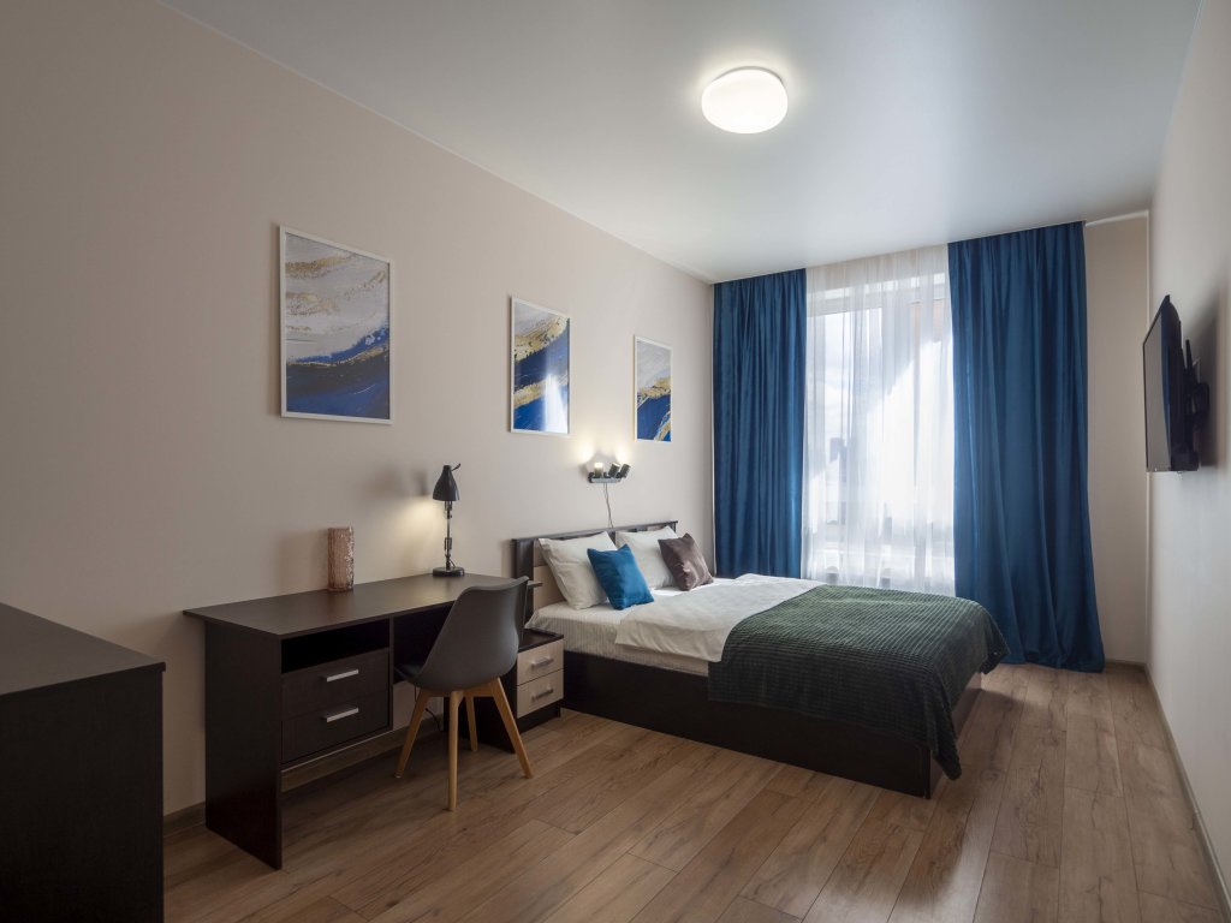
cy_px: 462
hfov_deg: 87.8
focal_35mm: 18
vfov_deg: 71.6
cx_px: 616
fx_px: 640
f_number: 4.5
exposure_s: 1/125
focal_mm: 9
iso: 200
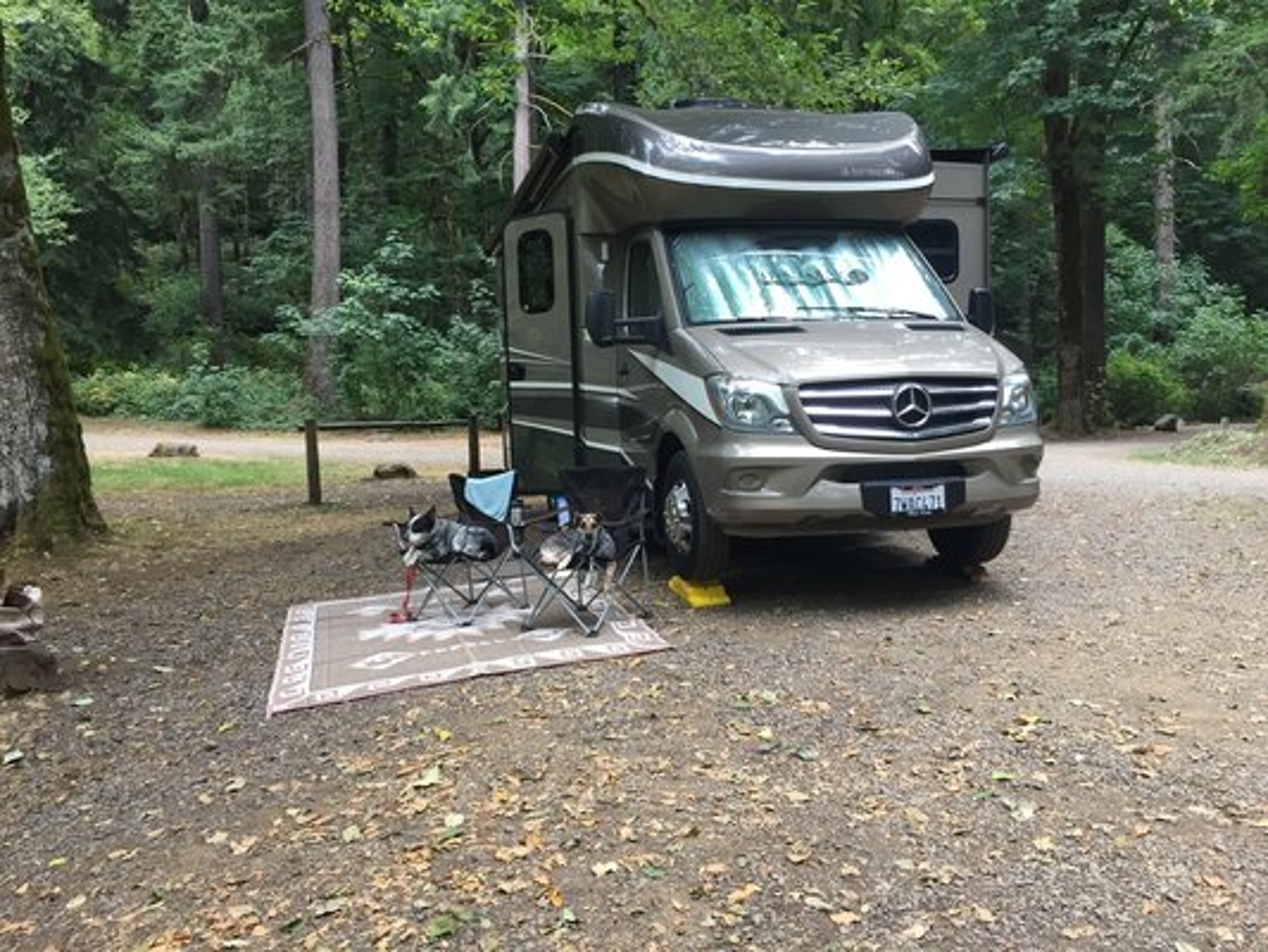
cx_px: 634
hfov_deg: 61.6
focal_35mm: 29
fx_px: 1063
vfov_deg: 48.2
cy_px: 476
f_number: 2.2
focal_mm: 4.15
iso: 32
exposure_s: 1/40
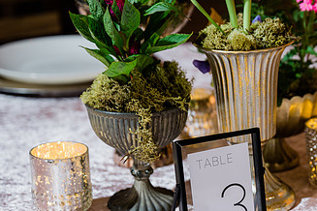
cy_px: 154
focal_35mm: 124
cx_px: 262
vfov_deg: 11.0
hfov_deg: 16.4
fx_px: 1092
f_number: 3.5
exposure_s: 1/200
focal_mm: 70
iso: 500
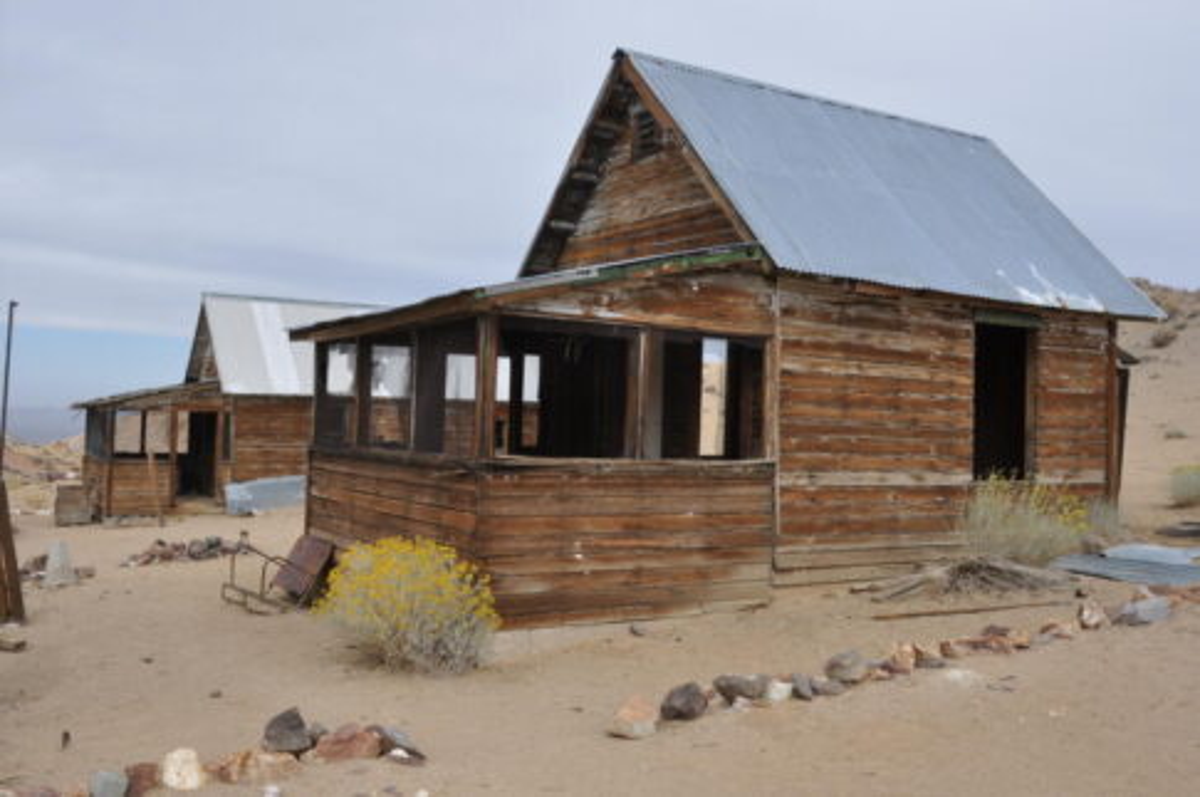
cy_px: 398
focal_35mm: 33
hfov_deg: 57.3
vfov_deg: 39.9
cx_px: 600
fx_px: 1099
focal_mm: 22
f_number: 13
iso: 200
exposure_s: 1/160
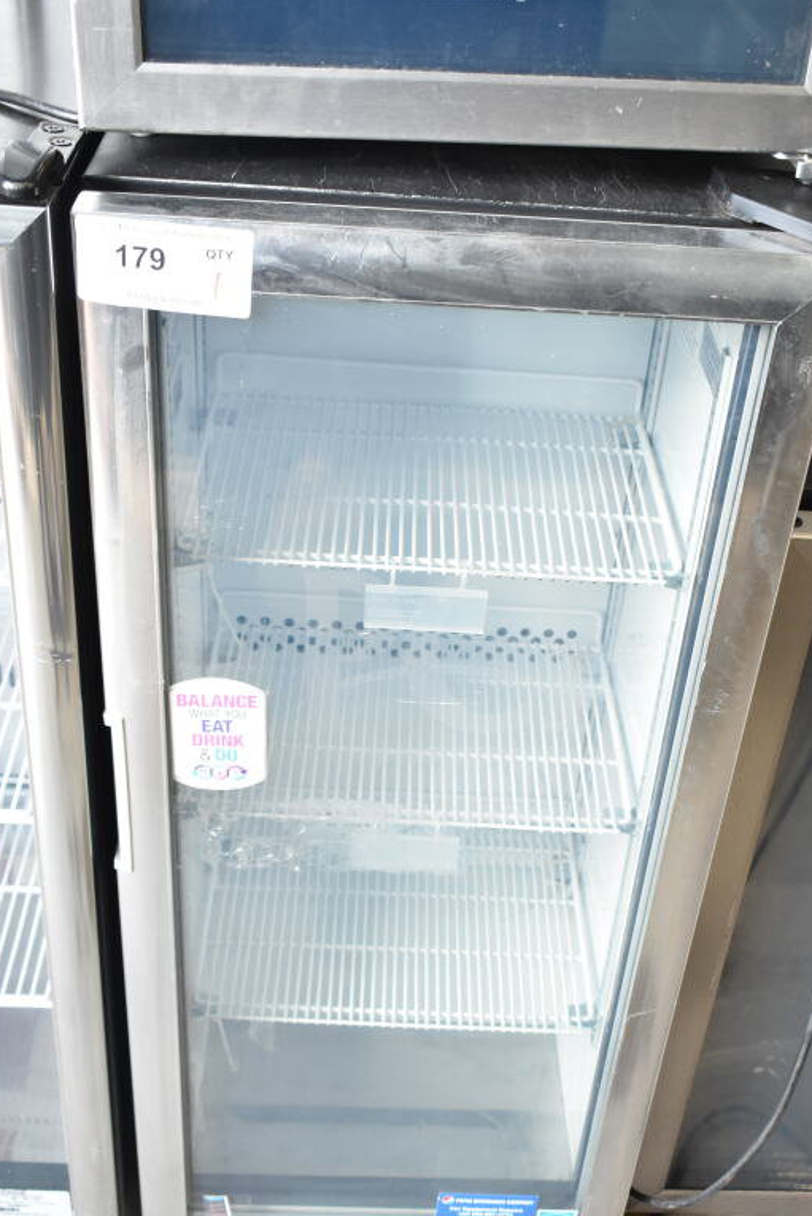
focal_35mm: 43
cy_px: 696
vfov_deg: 45.3
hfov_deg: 31.2
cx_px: 442
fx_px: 1453
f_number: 5
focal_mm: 24
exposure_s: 1/100
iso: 1600
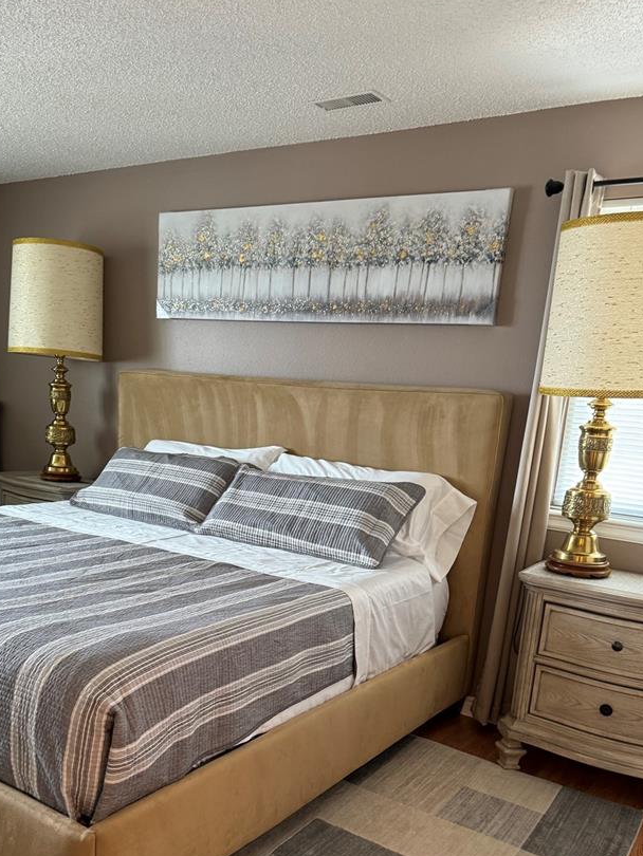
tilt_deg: -13.9
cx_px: 262
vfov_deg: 55.8
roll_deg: -3.3
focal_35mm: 32
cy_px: 561
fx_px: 792
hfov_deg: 44.0
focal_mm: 6.76
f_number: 1.78
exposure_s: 1/60
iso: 320
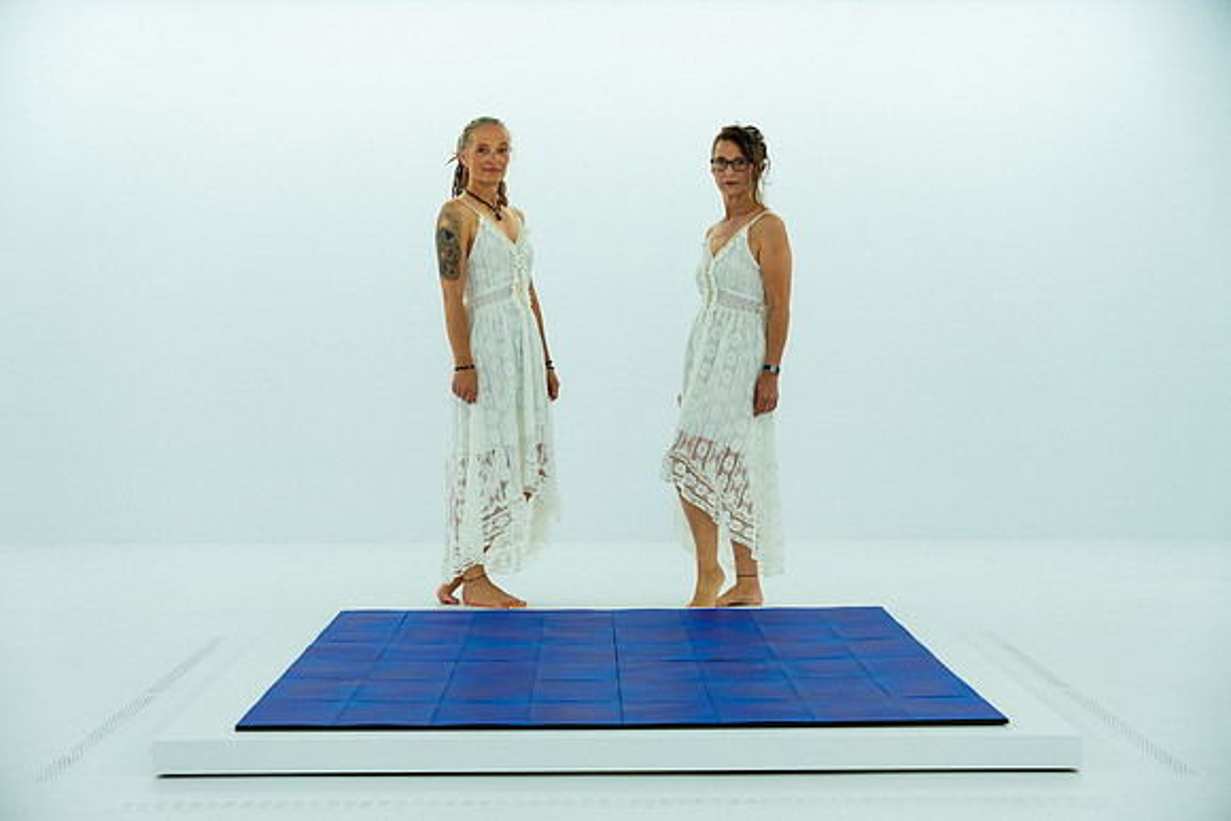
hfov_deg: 38.2
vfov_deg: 26.0
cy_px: 410
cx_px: 616
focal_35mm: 52
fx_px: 1778
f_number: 4
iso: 400
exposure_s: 1/125
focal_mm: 34.7
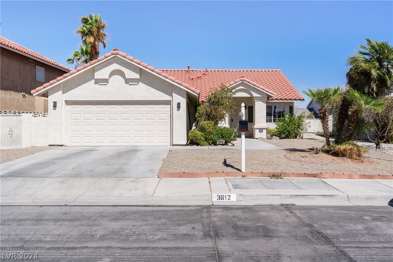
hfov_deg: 69.4
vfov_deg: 49.6
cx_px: 196
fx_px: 284
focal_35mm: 26
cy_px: 131
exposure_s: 1/500
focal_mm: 26
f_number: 9
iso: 50
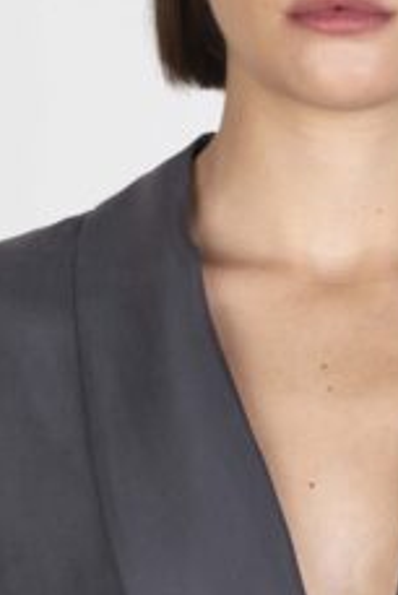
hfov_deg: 5.0
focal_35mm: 275
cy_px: 1083
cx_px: 338
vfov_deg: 7.3
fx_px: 4553
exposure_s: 1/160
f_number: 11
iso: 100
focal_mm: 70
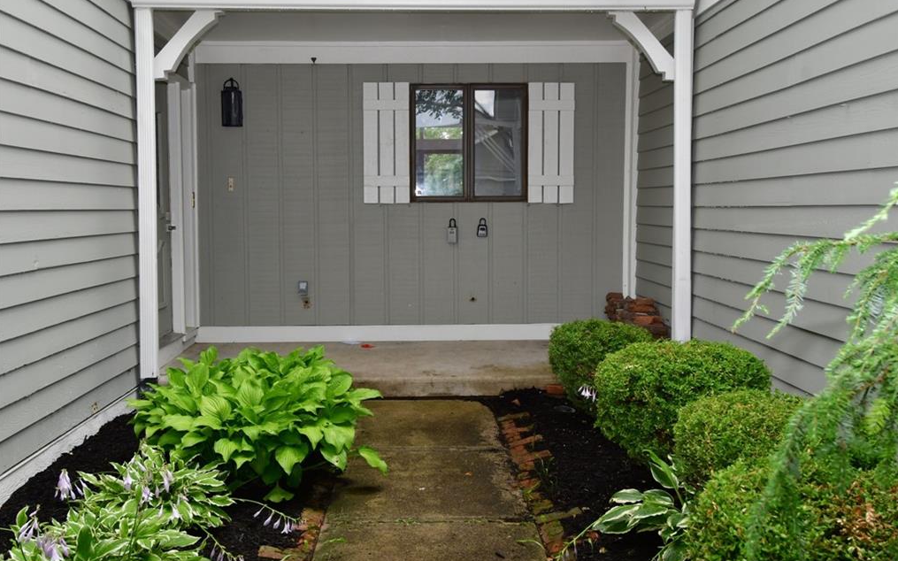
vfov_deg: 34.4
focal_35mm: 37
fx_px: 905
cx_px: 449
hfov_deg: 52.8
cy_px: 264
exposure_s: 1/320
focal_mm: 24
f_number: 9
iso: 200
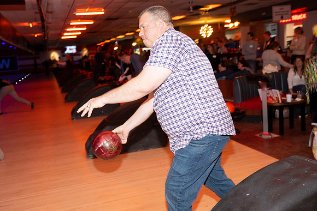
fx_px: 326
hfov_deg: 51.9
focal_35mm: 37
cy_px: 106
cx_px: 158
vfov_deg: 36.0
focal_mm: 37
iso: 2000
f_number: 5.6
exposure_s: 1/100
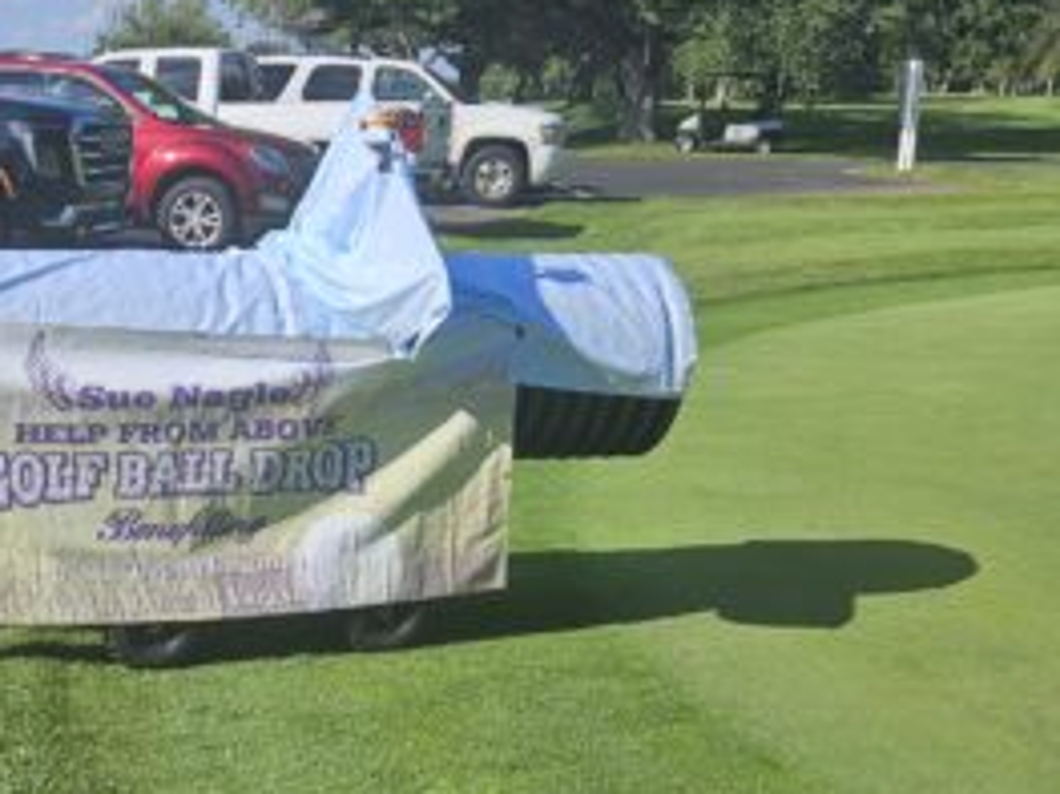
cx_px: 93
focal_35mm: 56
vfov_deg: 25.6
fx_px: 1714
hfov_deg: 32.5
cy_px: 645
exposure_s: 1/2186
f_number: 1.8
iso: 25
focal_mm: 5.4
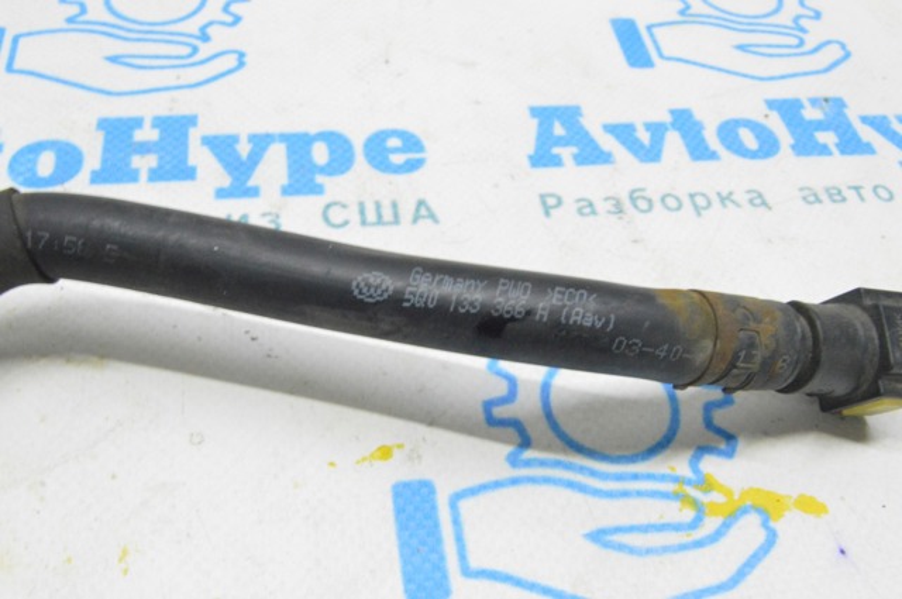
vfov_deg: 34.1
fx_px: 976
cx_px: 451
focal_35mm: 39
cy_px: 300
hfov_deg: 49.6
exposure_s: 1/15
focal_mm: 26
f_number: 20
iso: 6400
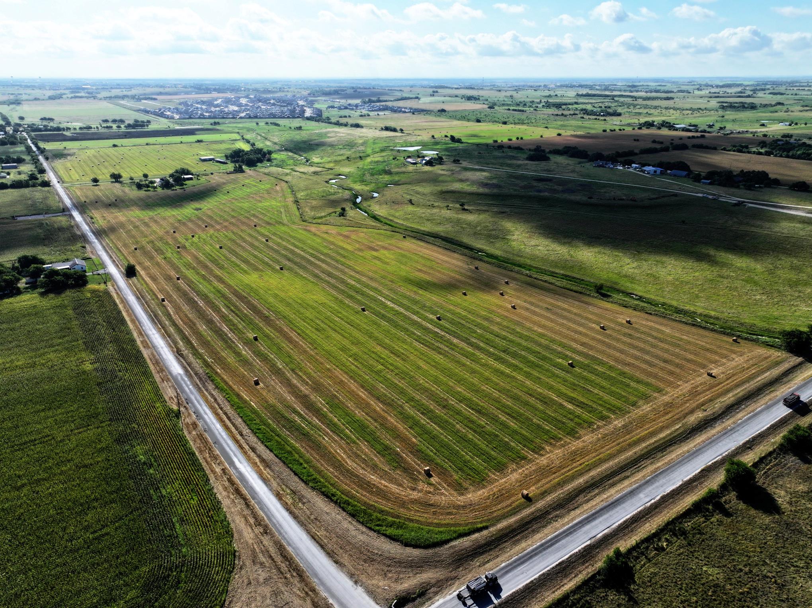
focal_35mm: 24
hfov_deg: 71.6
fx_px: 563
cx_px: 406
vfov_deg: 56.8
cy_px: 304
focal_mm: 12.29
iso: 120
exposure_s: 1/1600
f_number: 2.8
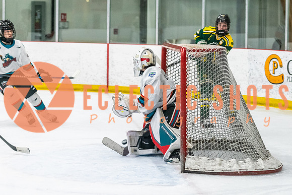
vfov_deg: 9.6
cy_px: 87
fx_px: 1163
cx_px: 195
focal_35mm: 143
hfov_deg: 14.3
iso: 4000
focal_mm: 90
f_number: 2.8
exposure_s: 1/800
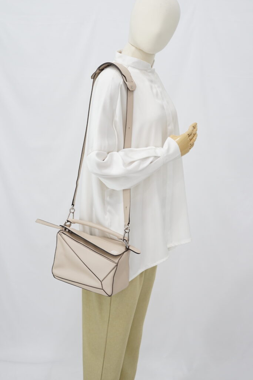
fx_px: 527
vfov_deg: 39.6
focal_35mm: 50
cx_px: 126
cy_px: 190
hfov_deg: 27.0
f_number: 6.3
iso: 640
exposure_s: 1/10
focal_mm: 50
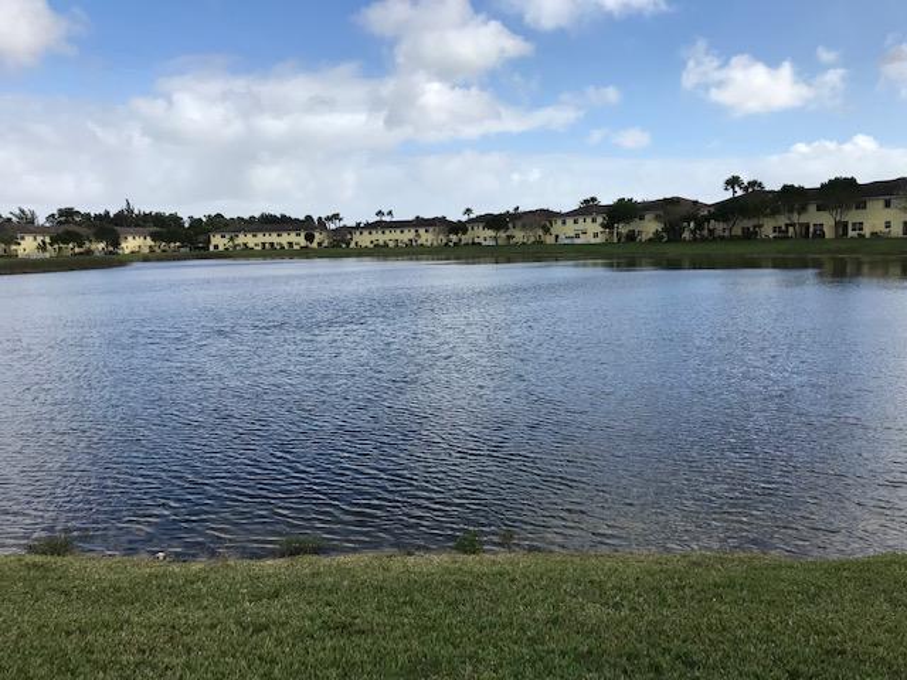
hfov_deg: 63.4
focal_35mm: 28
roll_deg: +1.5
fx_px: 734
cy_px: 340
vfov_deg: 49.7
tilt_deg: -8.9
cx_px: 454
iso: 20
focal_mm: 3.99
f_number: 1.8
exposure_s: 1/2817
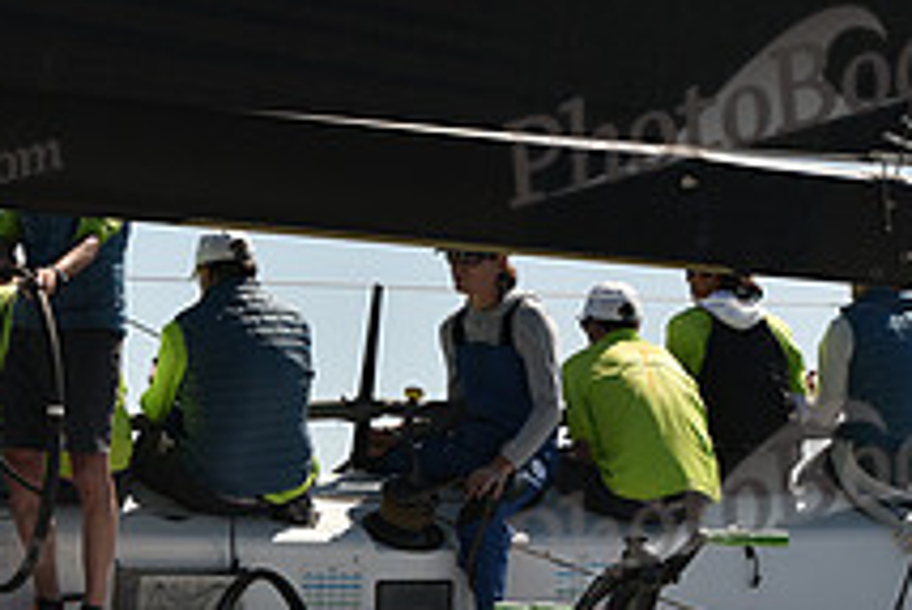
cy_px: 770
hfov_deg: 10.8
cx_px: 286
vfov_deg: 7.2
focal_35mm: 190
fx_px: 4816
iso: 250
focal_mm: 70
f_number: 5.6
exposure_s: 1/800
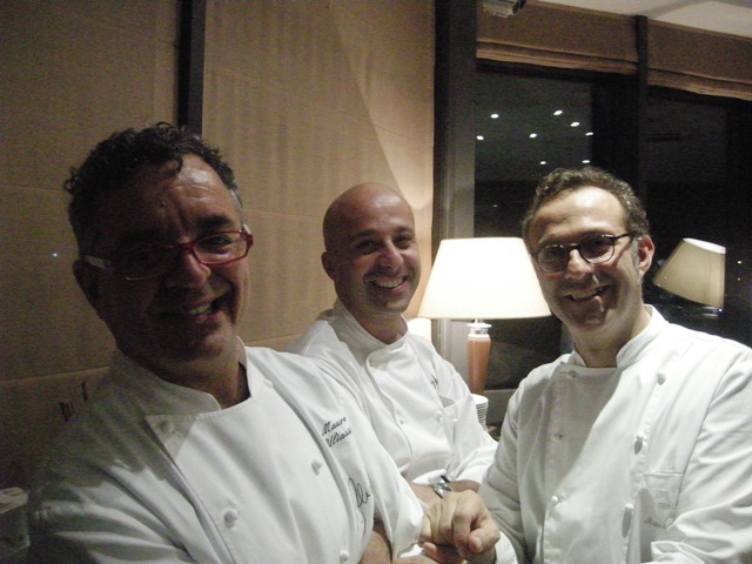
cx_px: 376
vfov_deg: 39.7
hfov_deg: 51.4
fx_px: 782
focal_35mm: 36
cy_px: 282
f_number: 2.7
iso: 1600
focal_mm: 7.5
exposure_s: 1/80.8
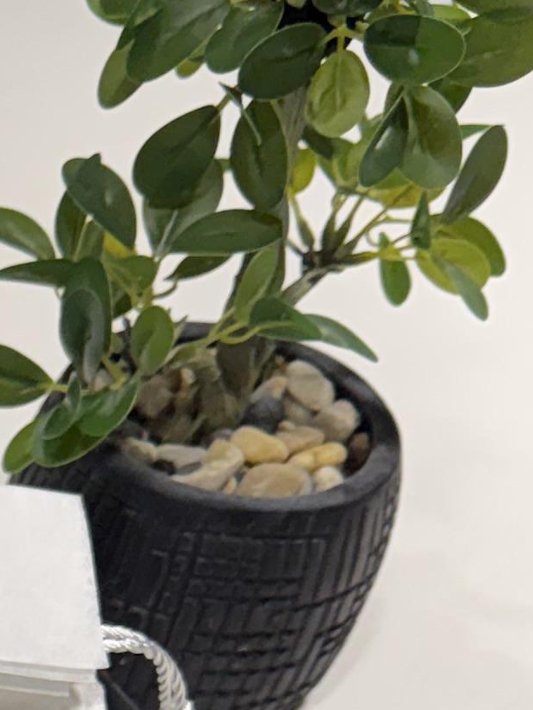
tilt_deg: -47.7
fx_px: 2423
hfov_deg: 11.1
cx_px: -633
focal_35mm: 118
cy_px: 1077
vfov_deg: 15.4
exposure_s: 1/120
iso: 100
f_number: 1.78
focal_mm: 6.76
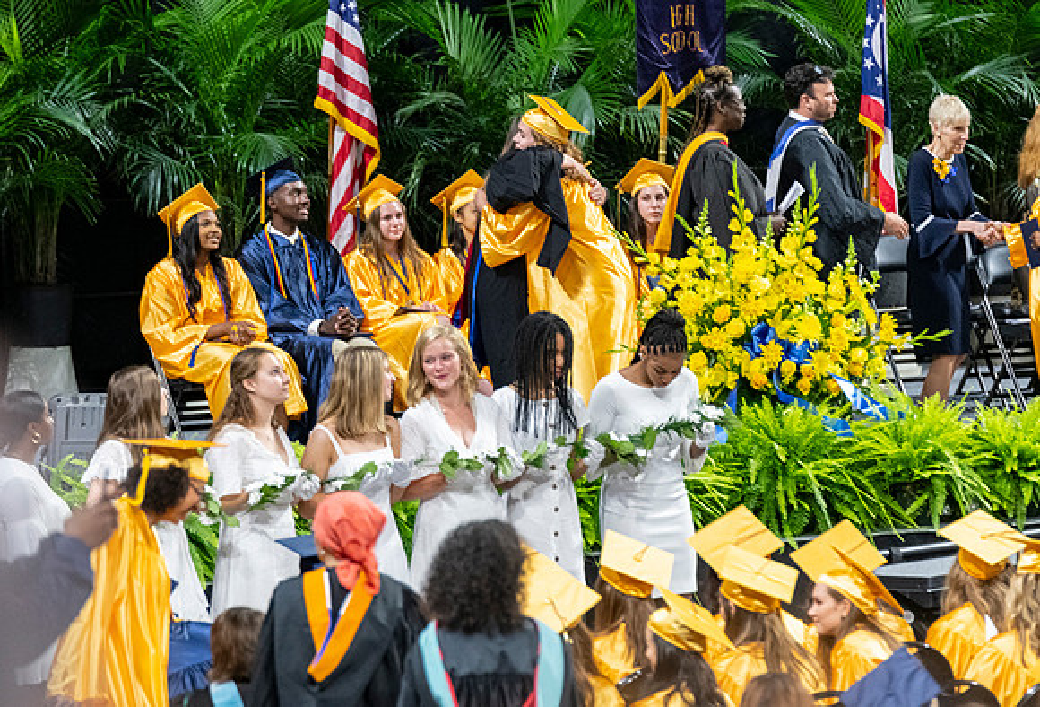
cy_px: 302
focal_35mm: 283
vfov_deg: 4.9
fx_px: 8224
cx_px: 397
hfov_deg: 7.2
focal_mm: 190
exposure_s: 1/200
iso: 2000
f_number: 4
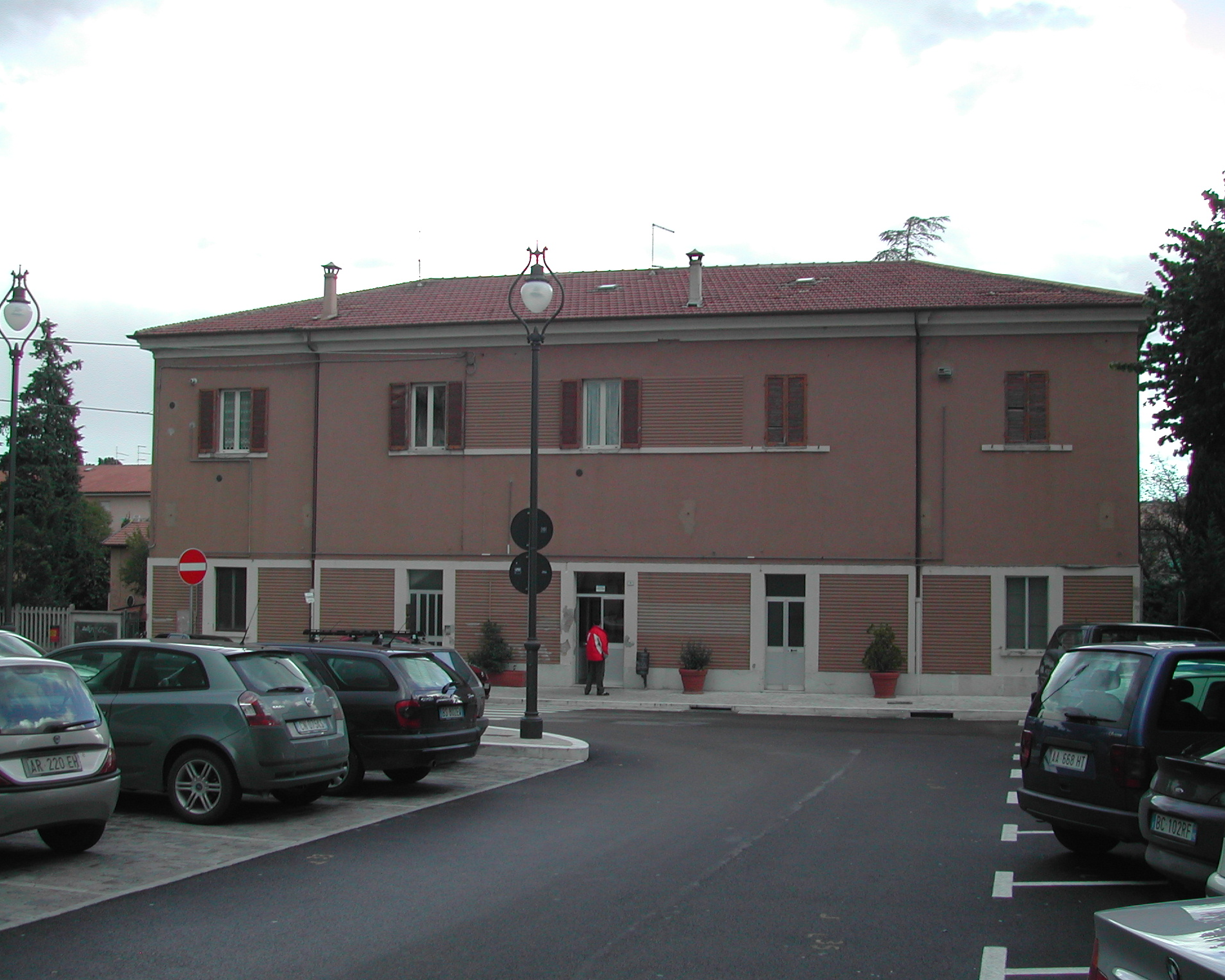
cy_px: 485
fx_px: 1450
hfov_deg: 45.8
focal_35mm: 40
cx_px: 628
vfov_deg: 37.3
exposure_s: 1/447
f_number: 2.8
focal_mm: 8
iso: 100
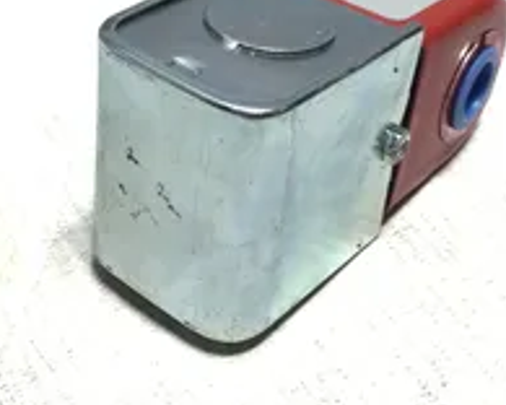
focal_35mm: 62
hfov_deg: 30.2
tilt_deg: -35.5
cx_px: 161
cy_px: 62
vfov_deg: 24.1
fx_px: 928
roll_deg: -0.1
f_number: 2.4
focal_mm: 3.3
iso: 40
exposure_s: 1/120
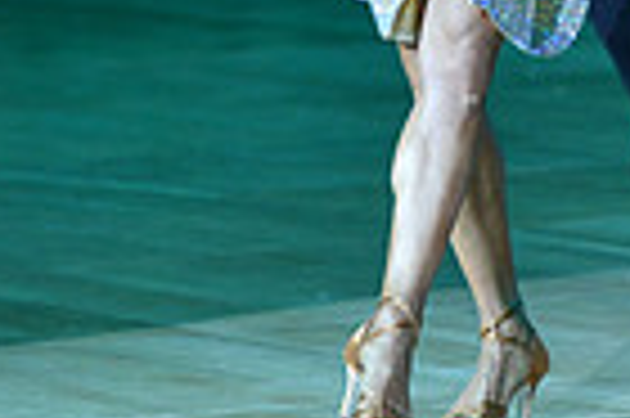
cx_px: 630
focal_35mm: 623
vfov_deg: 2.2
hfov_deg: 3.3
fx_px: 10890
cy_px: -308
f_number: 3.5
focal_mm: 150
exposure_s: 1/250
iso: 2000
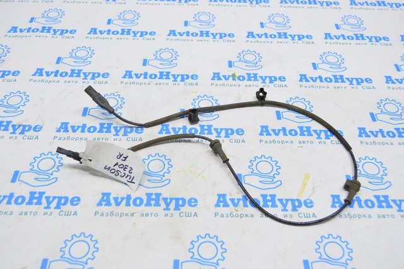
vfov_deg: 36.8
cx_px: 202
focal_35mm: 36
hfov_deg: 53.2
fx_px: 403
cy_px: 134
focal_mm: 24
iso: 400
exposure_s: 1/20
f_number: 5.6
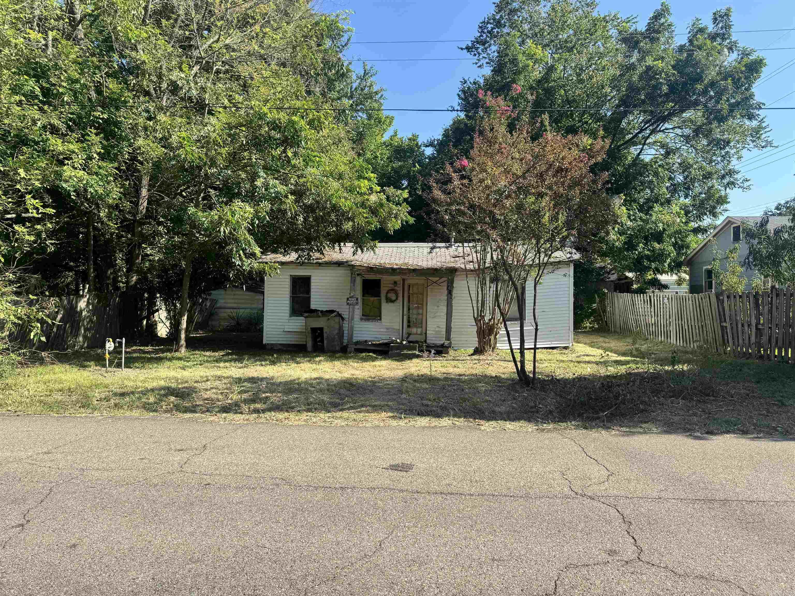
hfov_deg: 71.6
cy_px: 298
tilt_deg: +2.2
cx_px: 398
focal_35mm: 24
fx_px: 551
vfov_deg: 56.8
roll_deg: +0.3
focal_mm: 6.76
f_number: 1.78
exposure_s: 1/1869
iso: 80
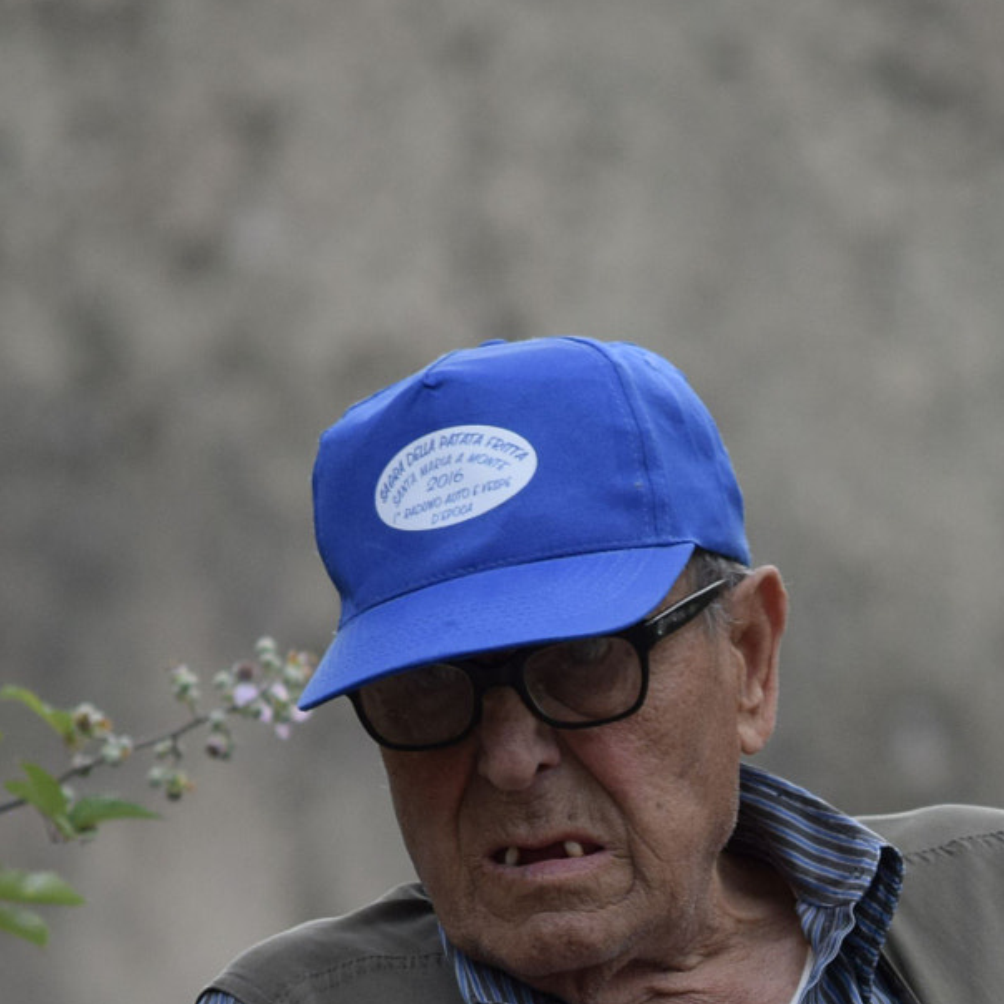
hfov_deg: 1.7
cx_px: 929
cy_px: 978
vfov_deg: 1.7
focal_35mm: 1038
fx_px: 34061
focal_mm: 240
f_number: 5.3
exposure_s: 1/250
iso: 400
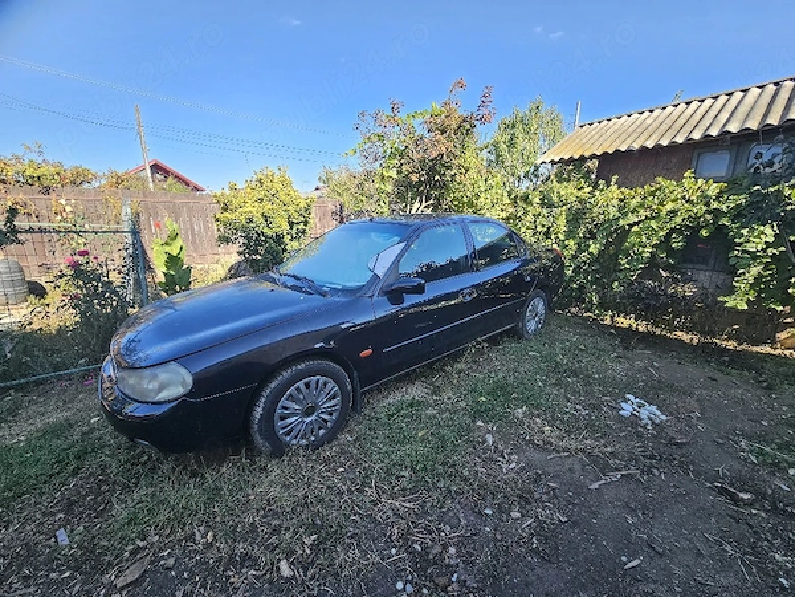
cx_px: 398
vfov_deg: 89.9
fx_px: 299
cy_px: 298
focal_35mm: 13
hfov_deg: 106.2
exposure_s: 1/476
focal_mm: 2.2
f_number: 2.2
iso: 50
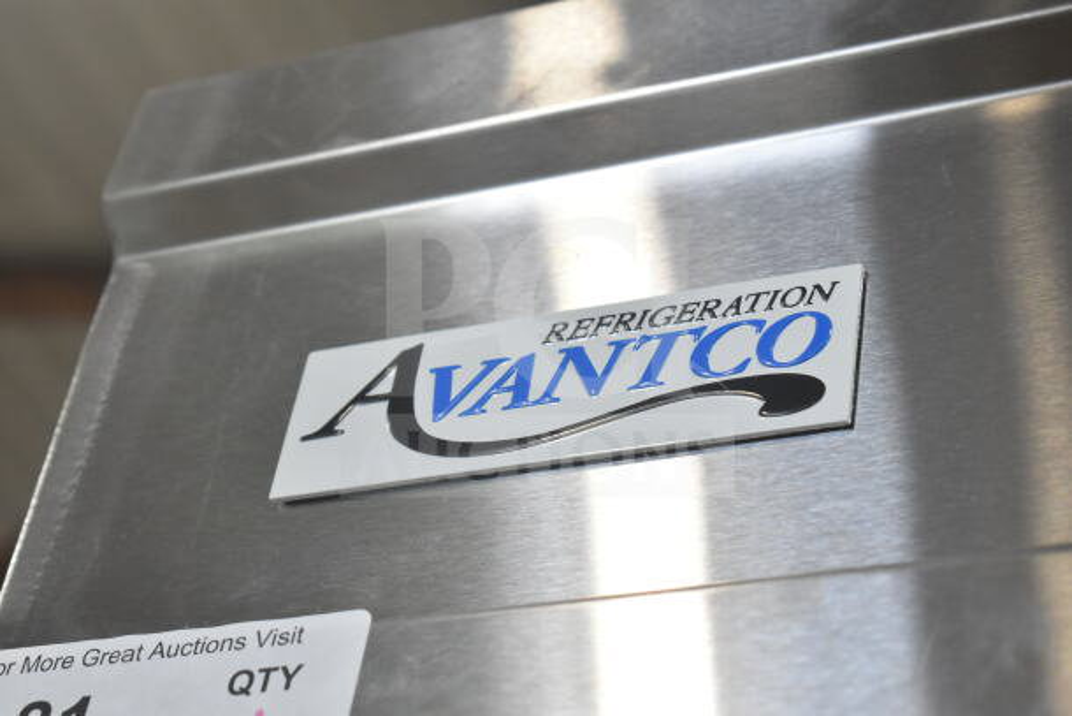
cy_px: 358
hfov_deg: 24.6
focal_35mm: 82
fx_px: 2457
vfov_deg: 16.6
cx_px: 536
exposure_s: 1/160
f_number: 6.3
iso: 1600
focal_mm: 55
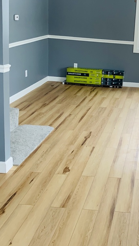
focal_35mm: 48
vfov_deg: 42.6
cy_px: 96
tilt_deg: -12.8
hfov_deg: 23.9
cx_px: 139
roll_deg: -3.1
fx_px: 314
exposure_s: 1/63
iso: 100
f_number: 1.8
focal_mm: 4.25
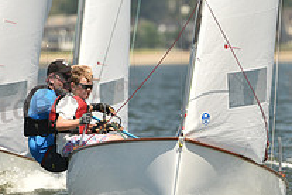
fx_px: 9100
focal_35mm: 1122
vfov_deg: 1.2
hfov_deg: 1.8
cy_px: 156
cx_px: 213
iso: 250
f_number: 6.3
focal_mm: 400
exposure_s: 1/1250
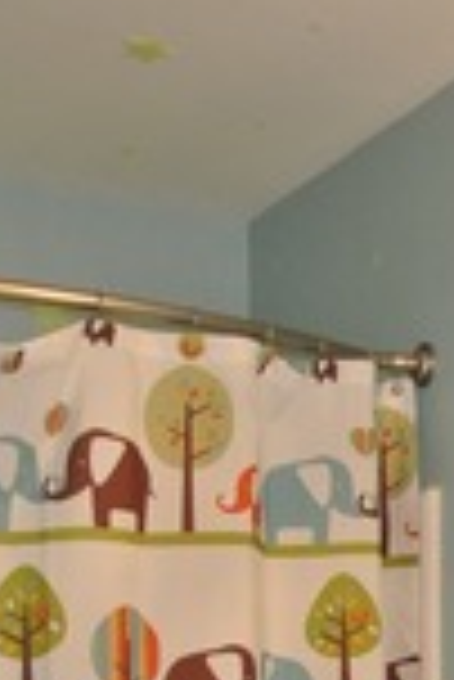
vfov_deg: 20.8
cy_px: 964
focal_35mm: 86
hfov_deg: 15.5
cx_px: 483
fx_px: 1623
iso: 800
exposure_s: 1/60
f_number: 3.5
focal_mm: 10
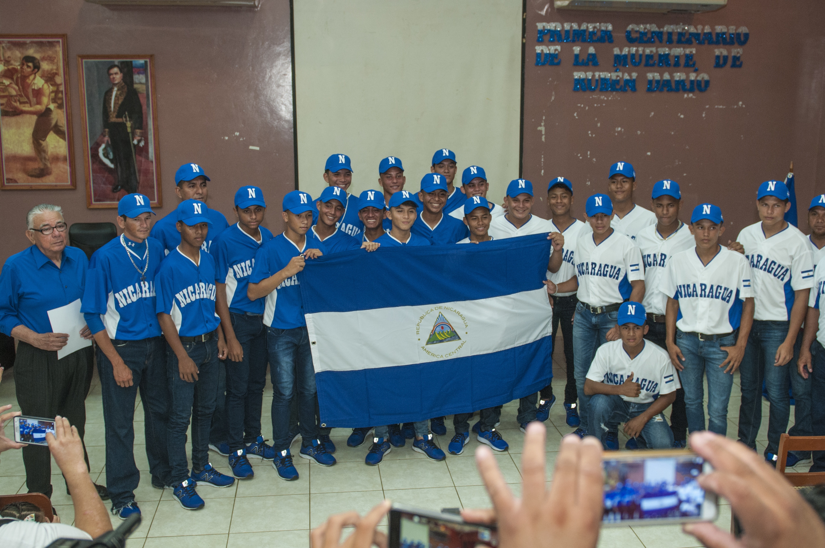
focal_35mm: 36
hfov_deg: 53.2
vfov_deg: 36.8
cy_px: 274
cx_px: 412
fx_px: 824
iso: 640
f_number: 3.2
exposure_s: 1/160
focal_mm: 24
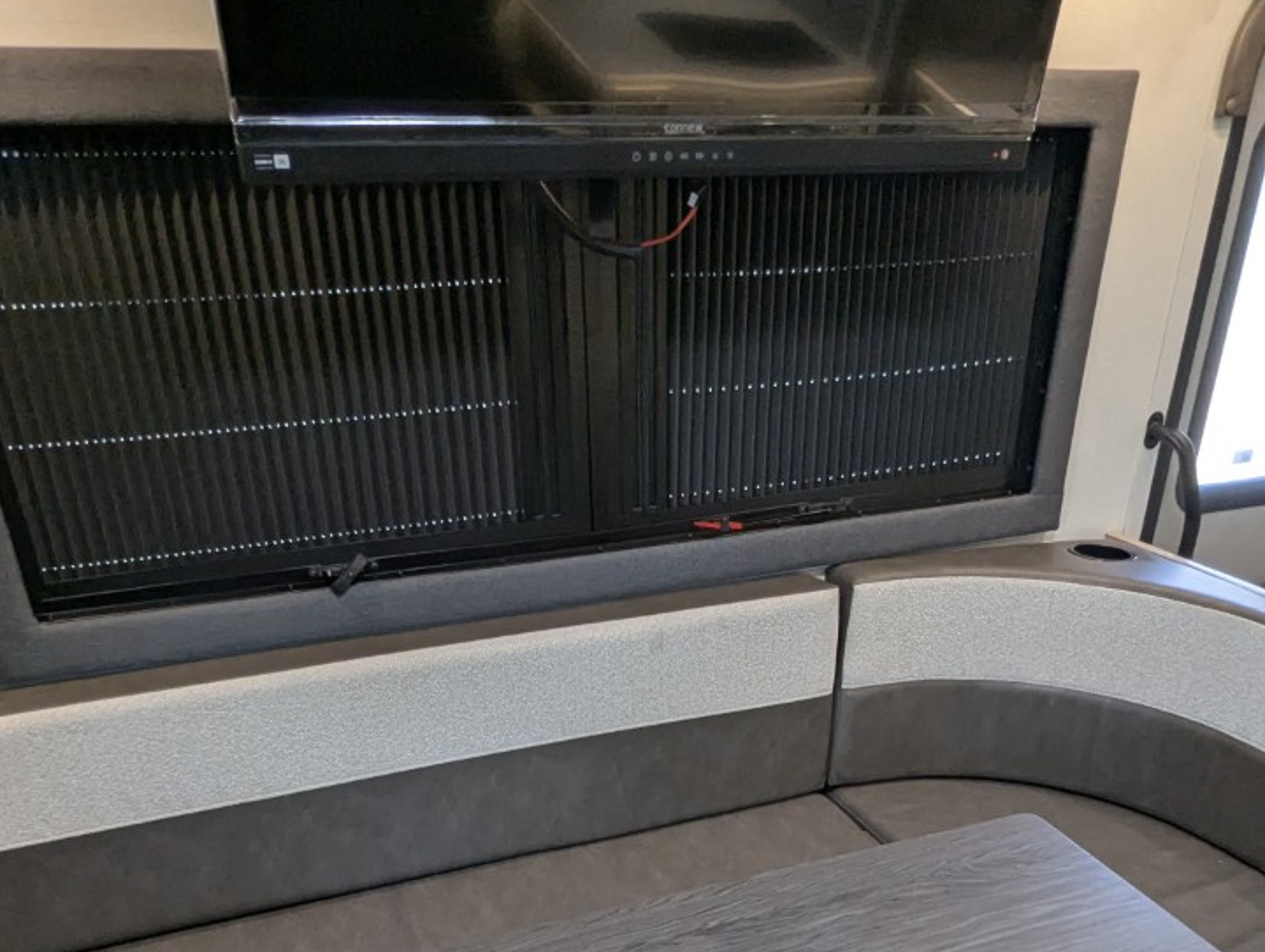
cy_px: 873
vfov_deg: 41.6
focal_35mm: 31
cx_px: 669
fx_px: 1134
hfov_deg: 58.2
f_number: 2.2
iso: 187
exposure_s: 1/102
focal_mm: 2.35
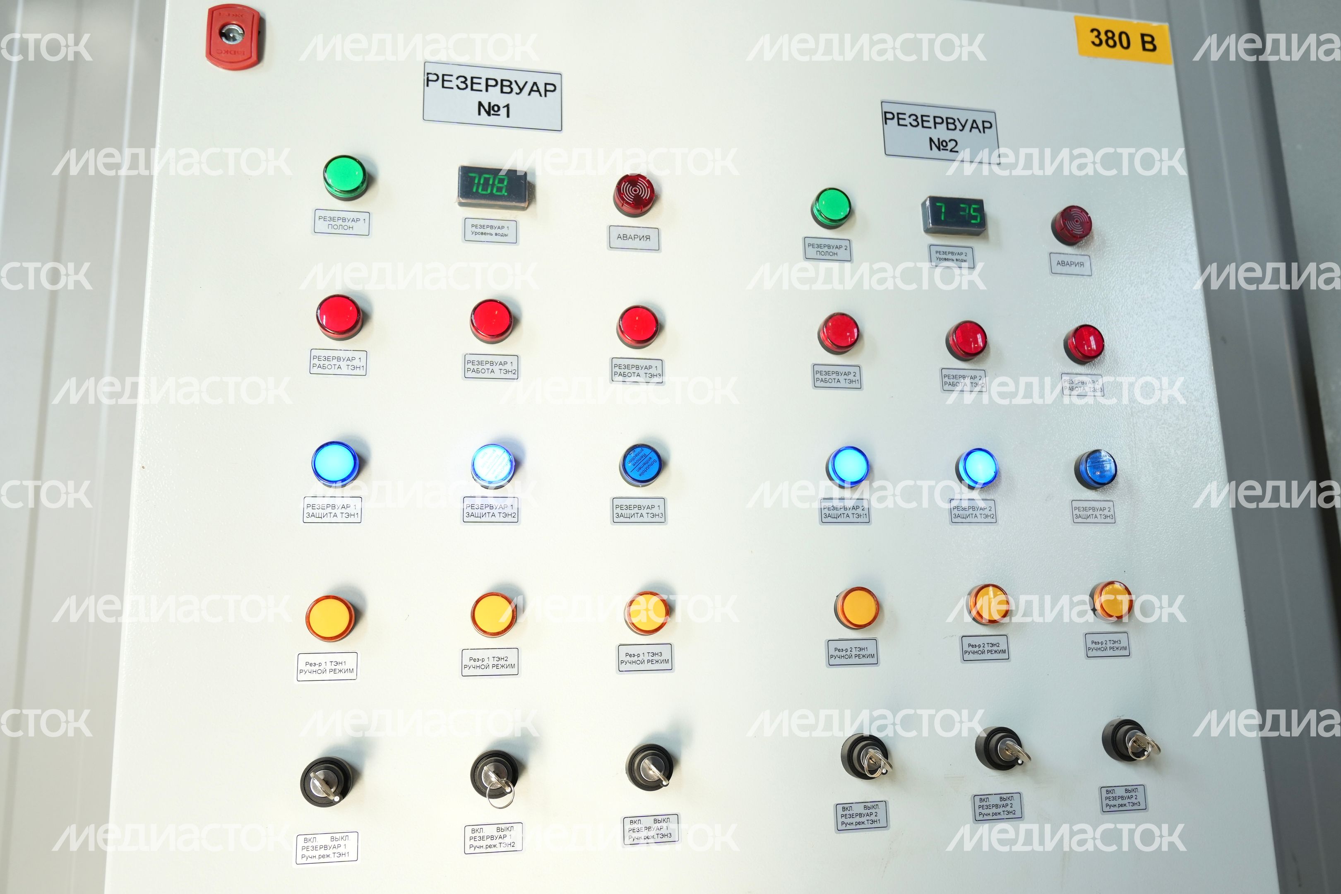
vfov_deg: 46.4
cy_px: 447
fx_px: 1043
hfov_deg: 65.5
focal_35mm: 28
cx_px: 670
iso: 800
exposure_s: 1/250
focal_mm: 28
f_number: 4
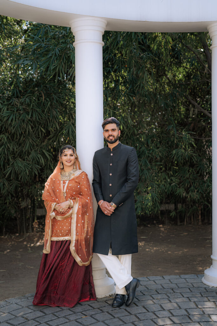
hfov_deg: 27.0
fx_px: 452
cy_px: 163
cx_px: 108
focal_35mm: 50
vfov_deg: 39.6
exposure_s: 1/640
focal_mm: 50
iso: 200
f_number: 2.2
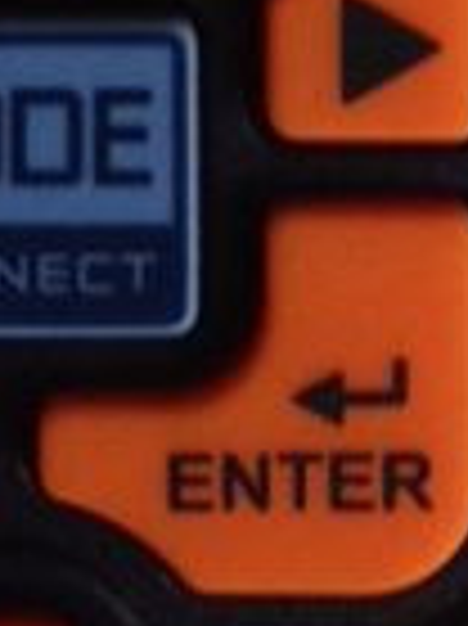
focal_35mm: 152
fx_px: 2744
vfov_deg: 12.2
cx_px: 94
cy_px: -414
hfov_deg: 9.7
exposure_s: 1/20
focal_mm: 4.12
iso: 100
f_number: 2.4
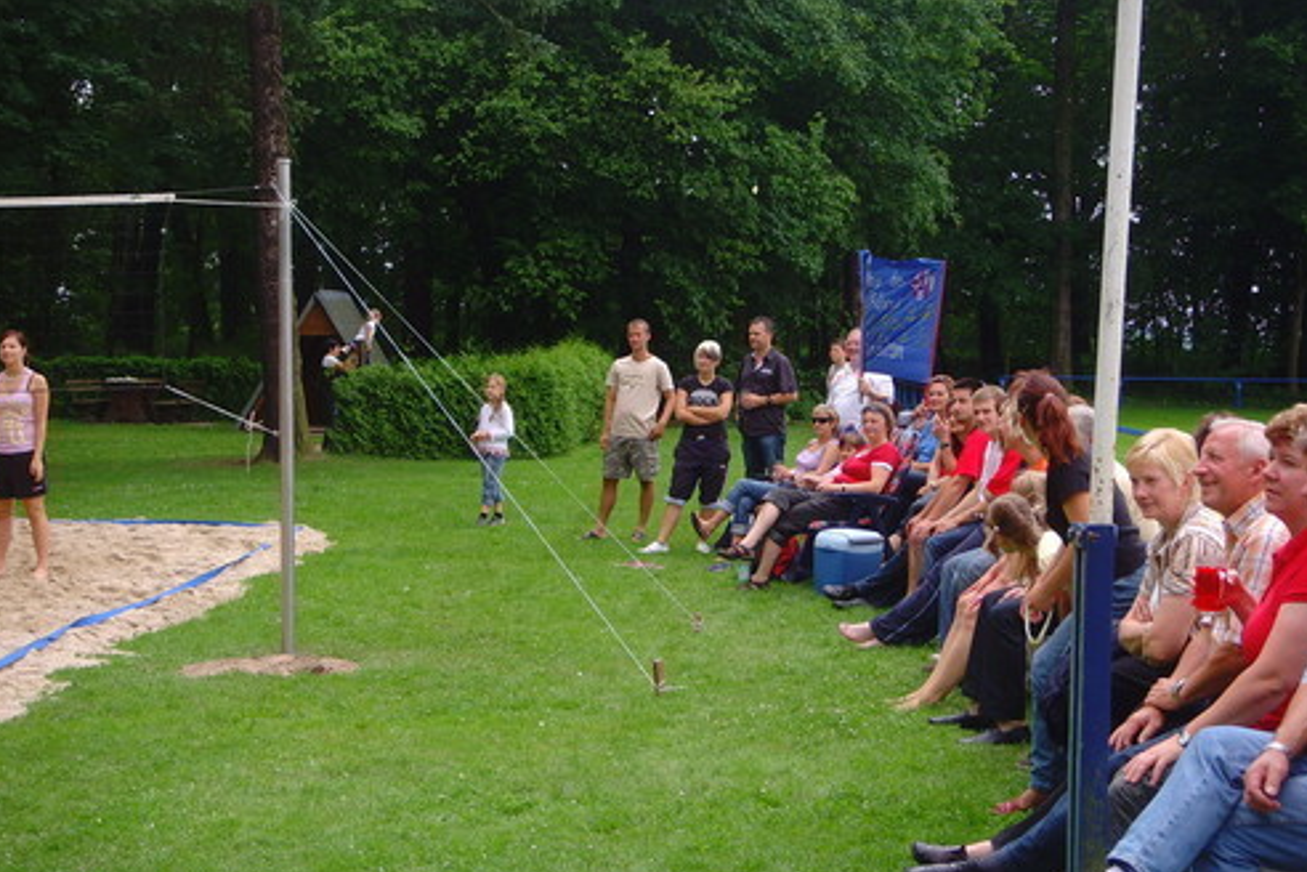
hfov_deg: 27.3
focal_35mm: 74
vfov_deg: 18.4
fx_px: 2686
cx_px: 648
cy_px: 429
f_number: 4.1
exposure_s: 1/180
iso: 80
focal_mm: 11.8
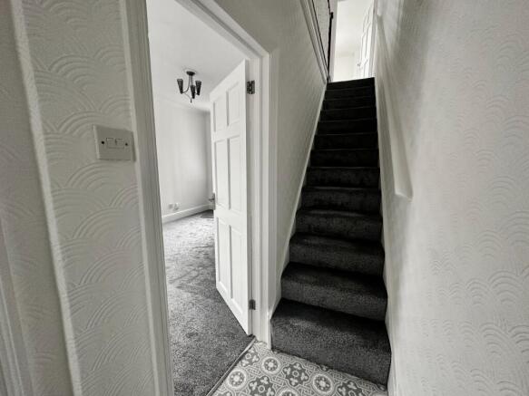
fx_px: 214
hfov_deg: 102.1
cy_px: 198
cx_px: 264
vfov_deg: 85.7
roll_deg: -0.2
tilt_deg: -9.1
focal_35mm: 14
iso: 320
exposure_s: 1/65
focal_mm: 2.22
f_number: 2.2
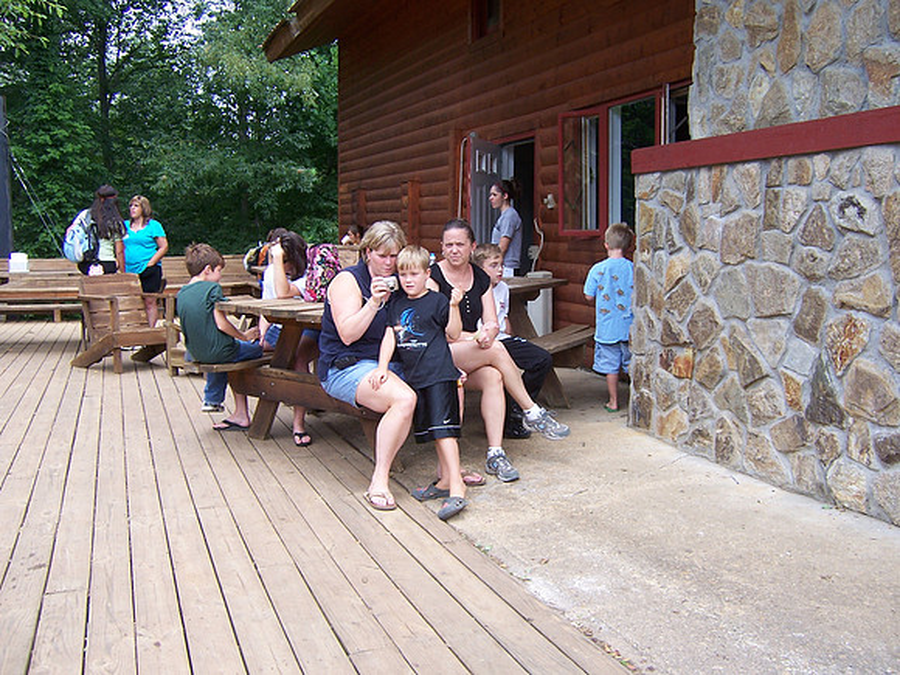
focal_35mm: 33
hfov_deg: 55.4
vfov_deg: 42.9
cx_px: 450
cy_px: 338
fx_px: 858
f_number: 3.4
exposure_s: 1/180
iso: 80
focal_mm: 5.5
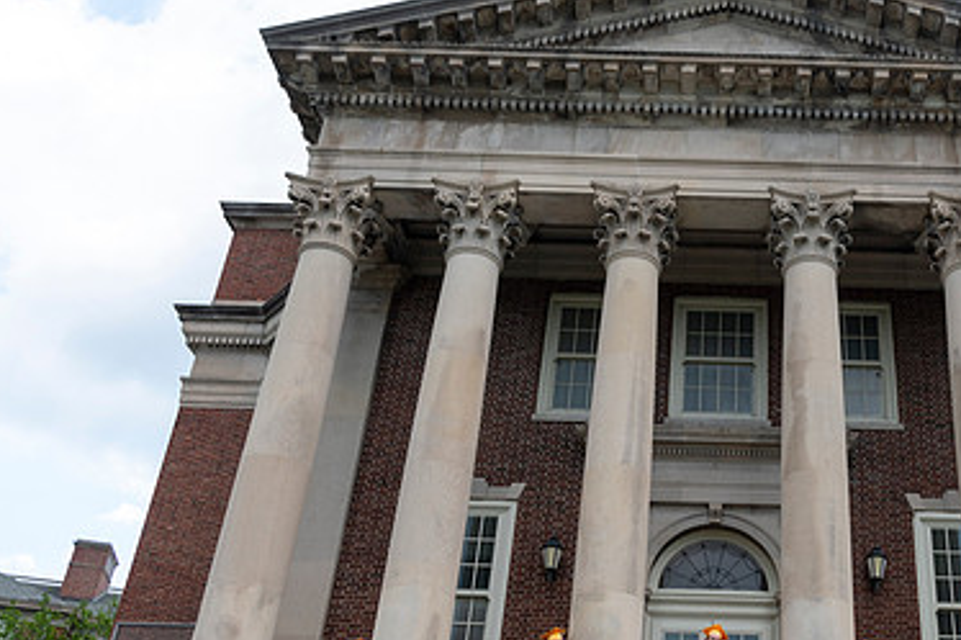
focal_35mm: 39
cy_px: 410
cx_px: 718
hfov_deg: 47.8
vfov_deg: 34.0
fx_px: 1041
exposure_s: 1/60
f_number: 5.6
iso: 80
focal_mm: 24
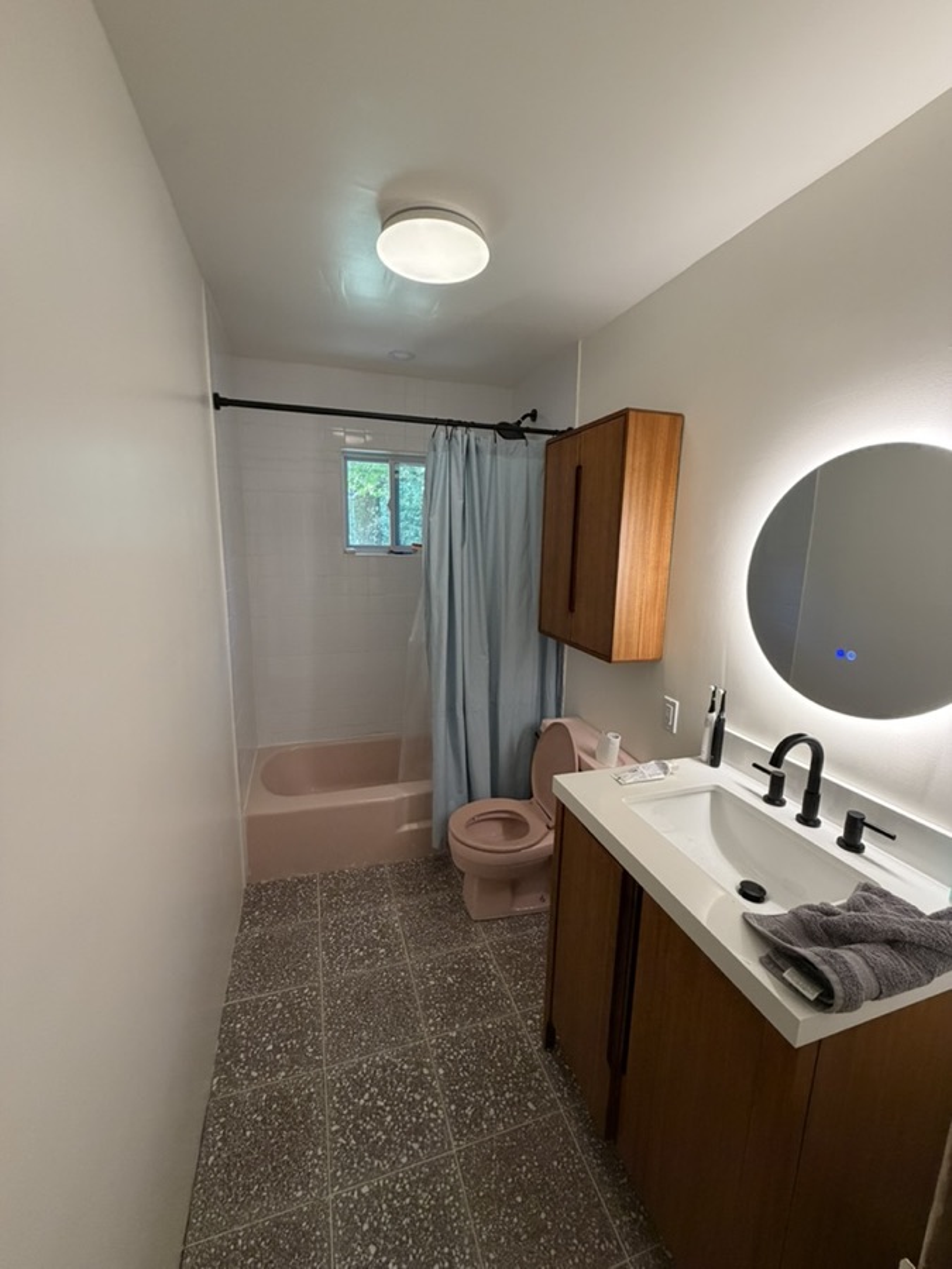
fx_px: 513
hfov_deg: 85.7
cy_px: 634
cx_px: 476
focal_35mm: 14
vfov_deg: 102.1
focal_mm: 2.22
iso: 320
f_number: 2.2
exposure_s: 1/60
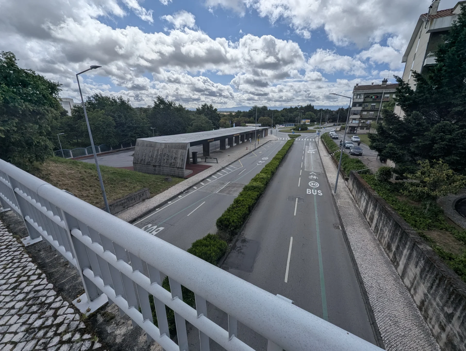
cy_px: 176
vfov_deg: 90.1
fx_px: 175
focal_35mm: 13
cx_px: 233
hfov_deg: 106.1
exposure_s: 1/3509
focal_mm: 1.95
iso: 41
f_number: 2.2
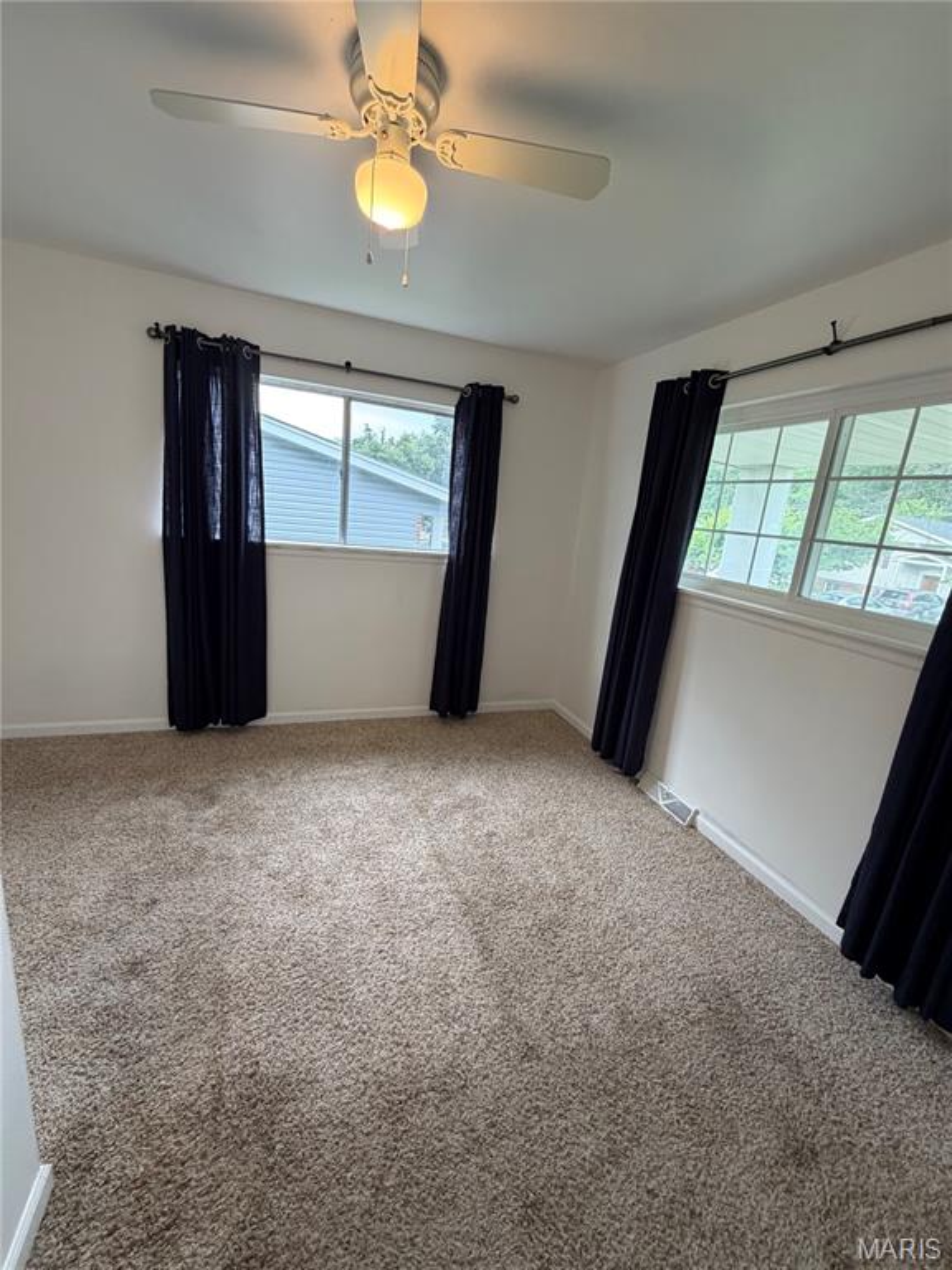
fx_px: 513
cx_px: 476
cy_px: 635
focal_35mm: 14
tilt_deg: -12.6
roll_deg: -6.1
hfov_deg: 85.7
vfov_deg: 102.1
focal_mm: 2.22
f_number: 2.2
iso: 200
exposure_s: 1/121
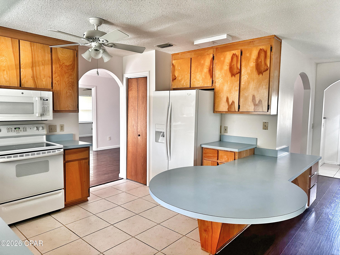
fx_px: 236
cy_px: 128
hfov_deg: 71.6
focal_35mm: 24
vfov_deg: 56.8
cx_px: 170
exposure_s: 1/60
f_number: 1.78
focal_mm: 6.86
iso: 320
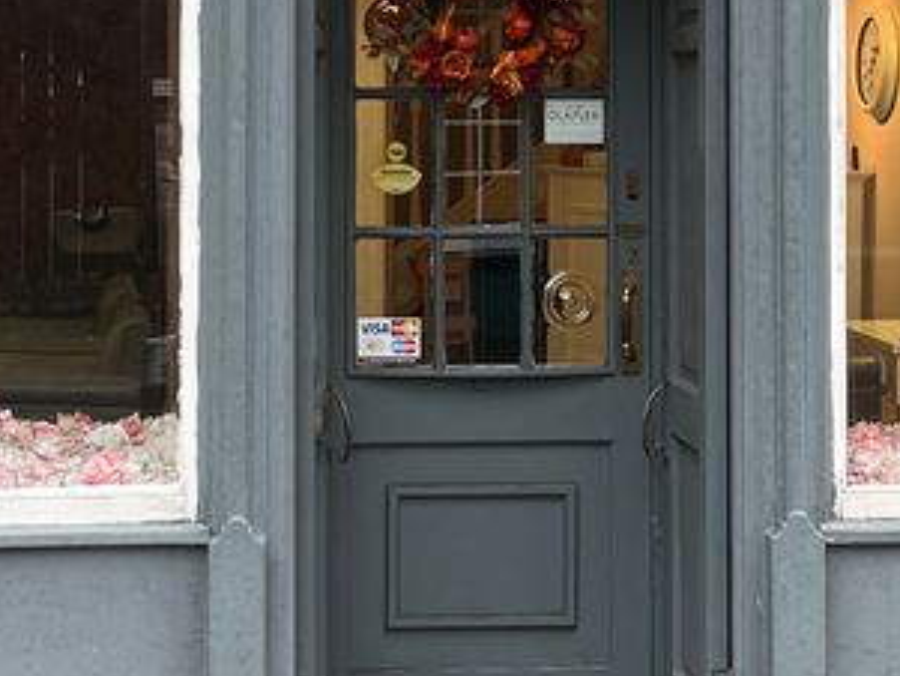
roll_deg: -0.4
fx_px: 2497
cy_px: 79
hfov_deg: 20.4
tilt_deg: +0.3
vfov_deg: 15.3
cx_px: 437
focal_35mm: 96
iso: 100
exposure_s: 1/100
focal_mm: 5.1
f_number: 1.6
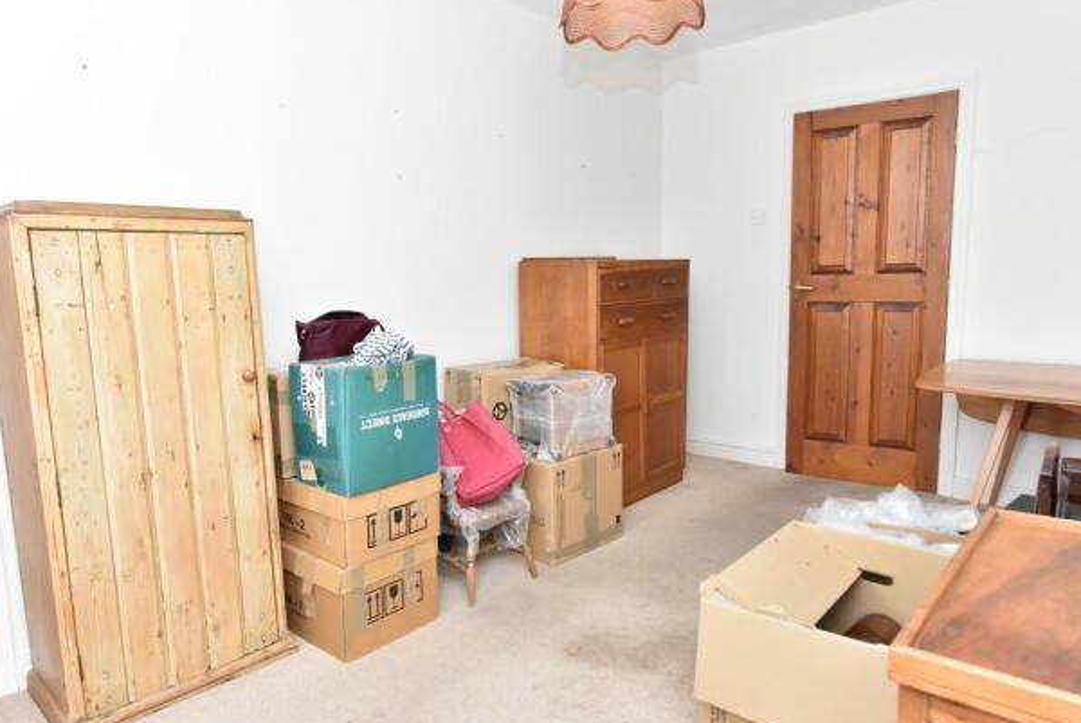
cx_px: 533
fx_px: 721
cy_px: 374
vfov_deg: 53.2
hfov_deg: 73.7
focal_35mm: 24
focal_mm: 22
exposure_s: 1/250
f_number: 9
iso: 3200
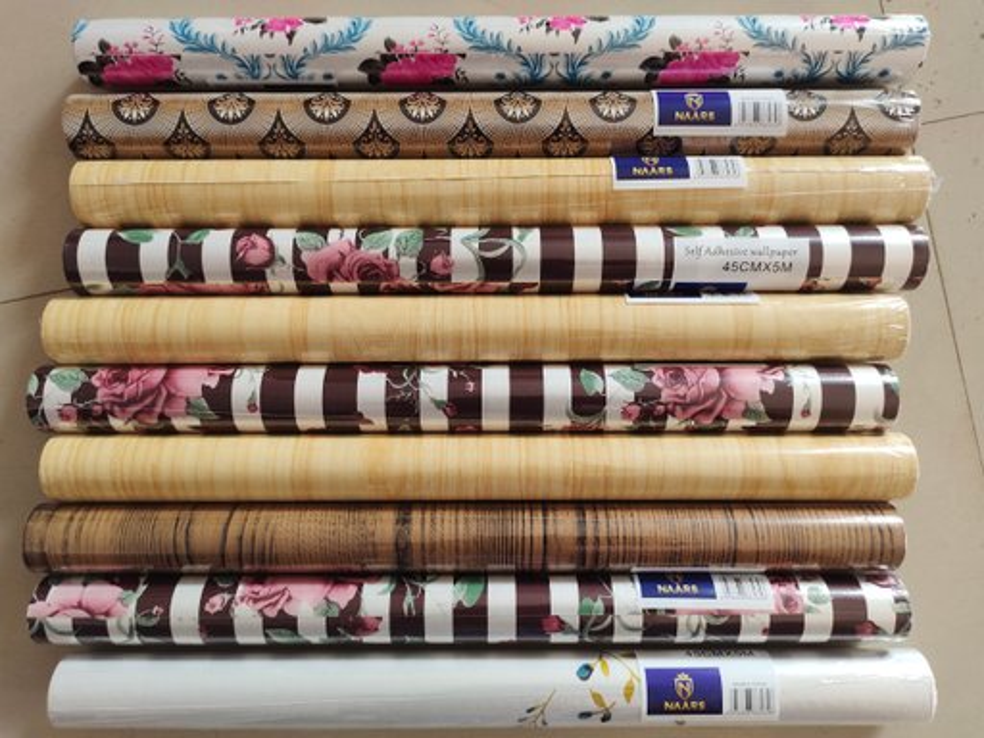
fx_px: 711
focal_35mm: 25
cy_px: 369
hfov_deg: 69.4
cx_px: 492
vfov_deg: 54.9
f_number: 1.89
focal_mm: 5.42
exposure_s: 1/100
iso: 429
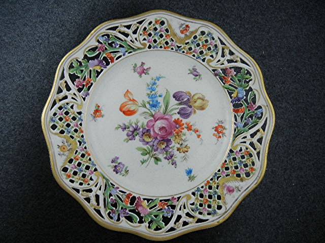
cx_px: 162
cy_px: 122
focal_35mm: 30
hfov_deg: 60.0
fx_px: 282
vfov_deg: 46.8
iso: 326
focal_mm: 5.4
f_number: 3.5
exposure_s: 1/59.1
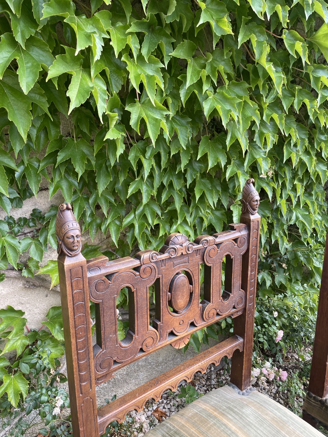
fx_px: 328
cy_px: 218
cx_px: 164
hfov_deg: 53.1
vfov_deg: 67.3
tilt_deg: -19.8
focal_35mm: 26
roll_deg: +0.1
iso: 32
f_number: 1.6
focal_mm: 4.2
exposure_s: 1/344
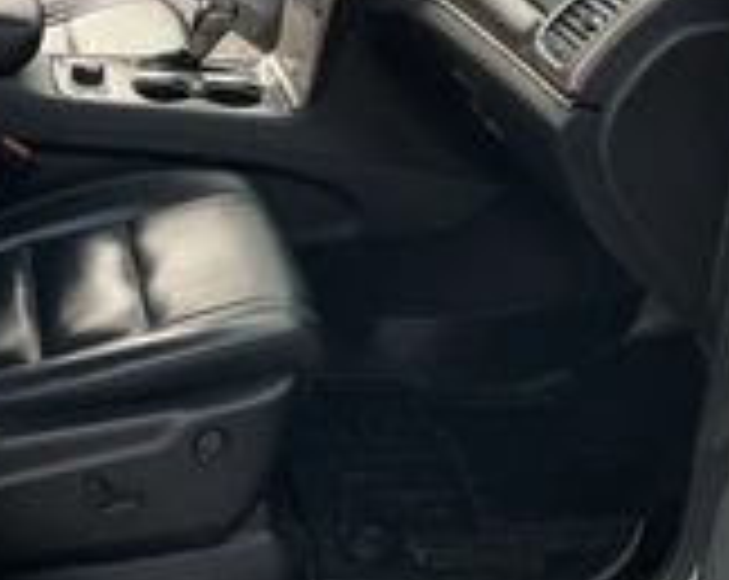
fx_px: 1508
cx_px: 220
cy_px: 139
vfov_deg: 21.6
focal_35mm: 70
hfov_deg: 27.0
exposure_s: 1/196
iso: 20
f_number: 1.8
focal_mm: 3
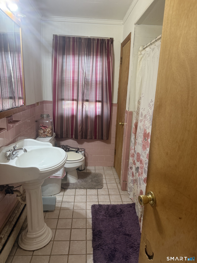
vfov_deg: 71.6
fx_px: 182
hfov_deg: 56.8
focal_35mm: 24
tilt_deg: -12.1
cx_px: 98
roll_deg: -2.4
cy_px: 132
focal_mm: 6.76
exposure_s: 1/60
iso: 160
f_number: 1.78
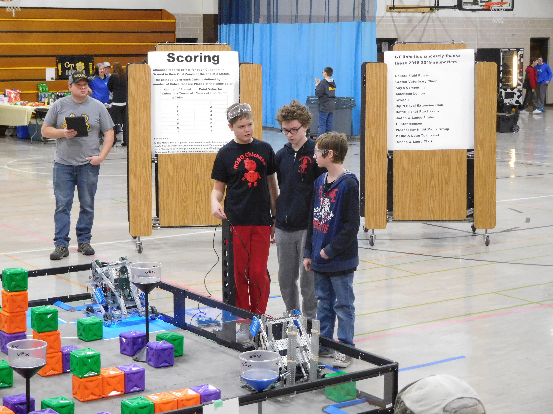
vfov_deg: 21.0
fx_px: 1118
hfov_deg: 27.8
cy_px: 207
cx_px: 276
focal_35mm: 70
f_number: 4.5
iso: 800
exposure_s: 1/30
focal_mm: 12.5
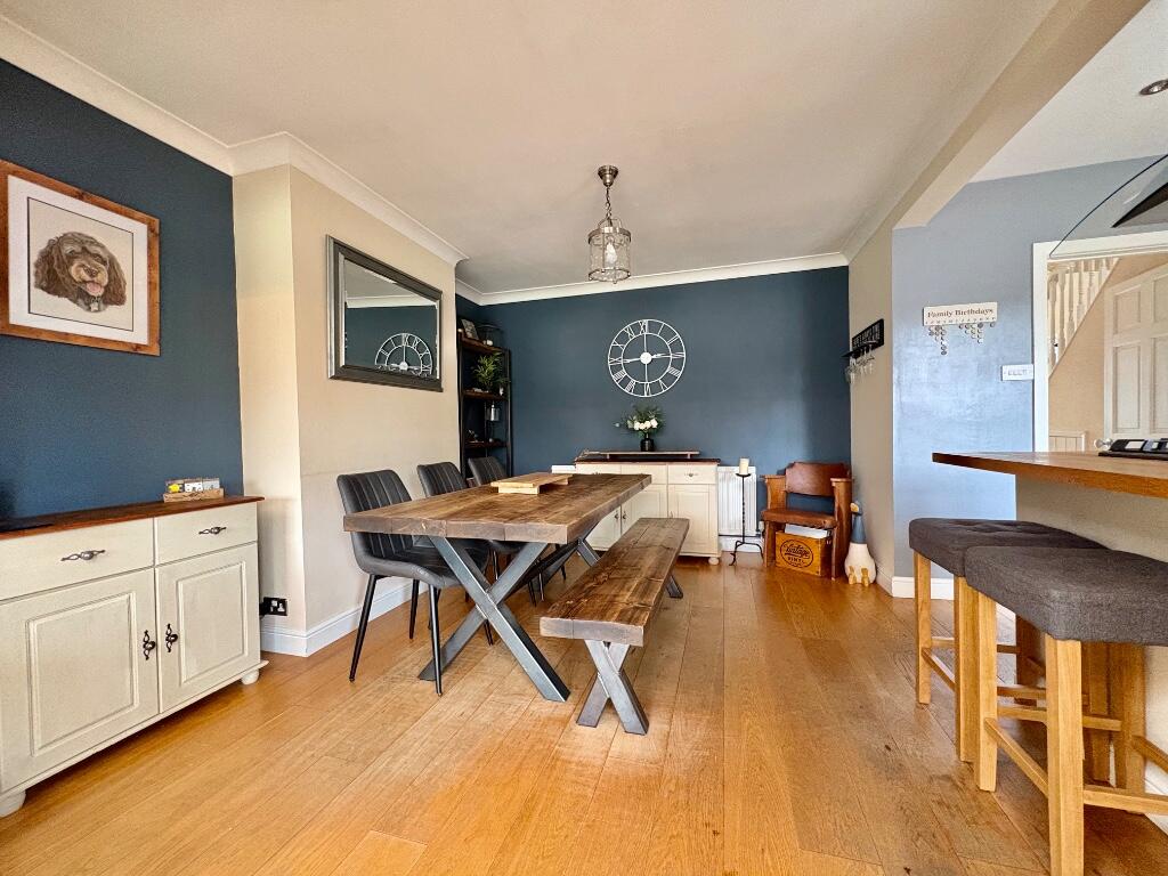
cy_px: 438
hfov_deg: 102.1
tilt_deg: +0.4
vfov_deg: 85.7
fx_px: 472
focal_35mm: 14
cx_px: 584
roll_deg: +1.1
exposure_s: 1/50
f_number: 2.2
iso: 800
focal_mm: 2.22
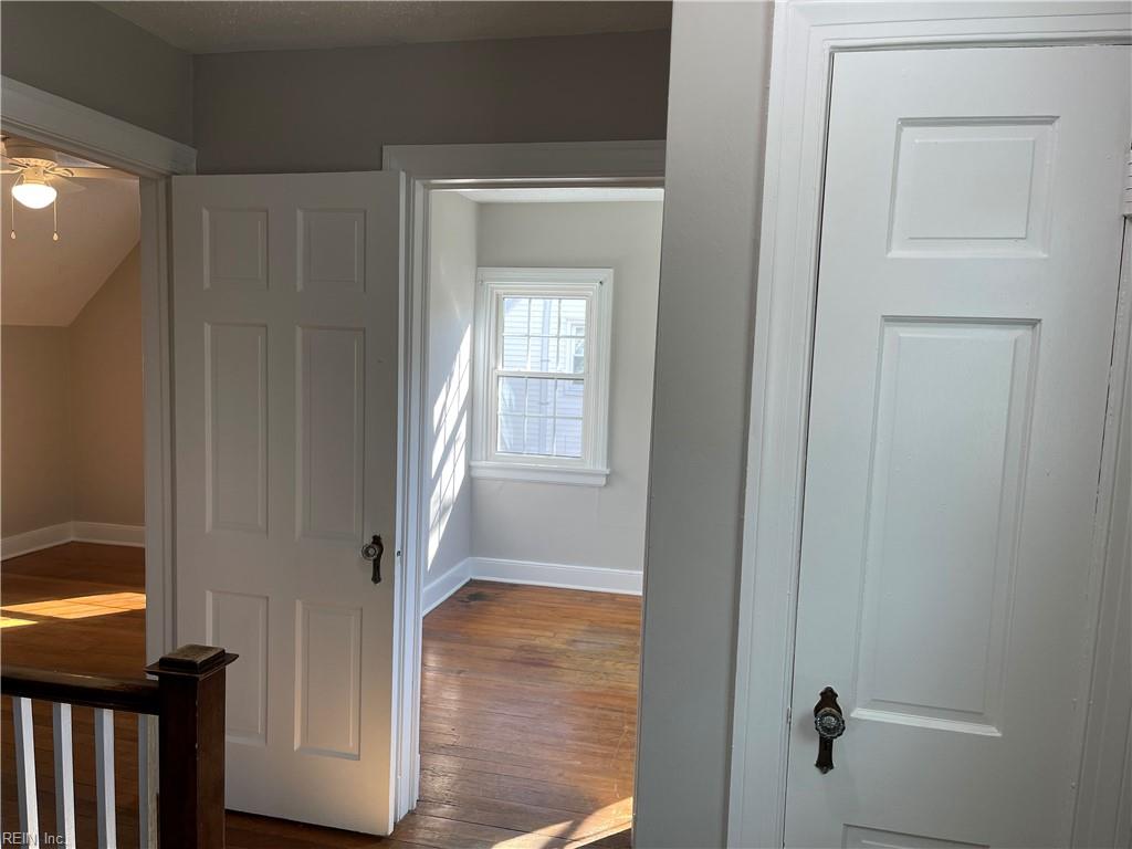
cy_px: 424
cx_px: 566
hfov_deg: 67.3
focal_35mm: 26
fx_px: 850
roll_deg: -1.4
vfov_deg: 53.1
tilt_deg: -6.3
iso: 80
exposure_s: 1/120
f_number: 1.6
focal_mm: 5.1
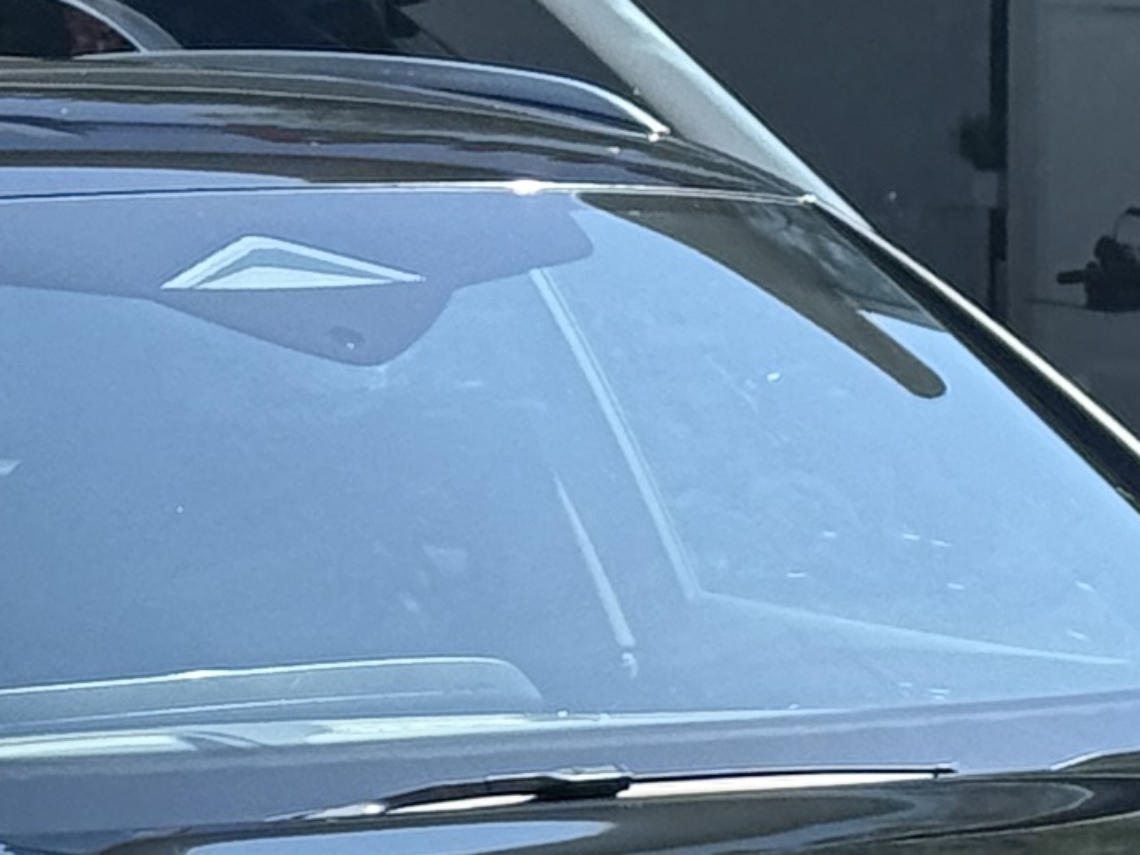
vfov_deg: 5.4
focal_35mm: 273
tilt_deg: -0.2
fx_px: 8992
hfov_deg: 7.2
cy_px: 389
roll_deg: -0.5
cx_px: 211
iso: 80
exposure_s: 1/1608
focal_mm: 6.76
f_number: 1.78
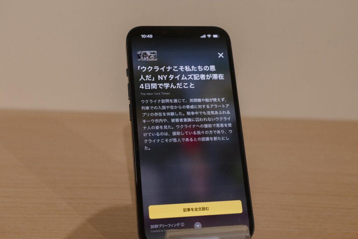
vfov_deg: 23.4
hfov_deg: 34.5
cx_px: 179
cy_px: 120
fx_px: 577
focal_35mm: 58
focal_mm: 54
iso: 4000
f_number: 7.1
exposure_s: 1/640
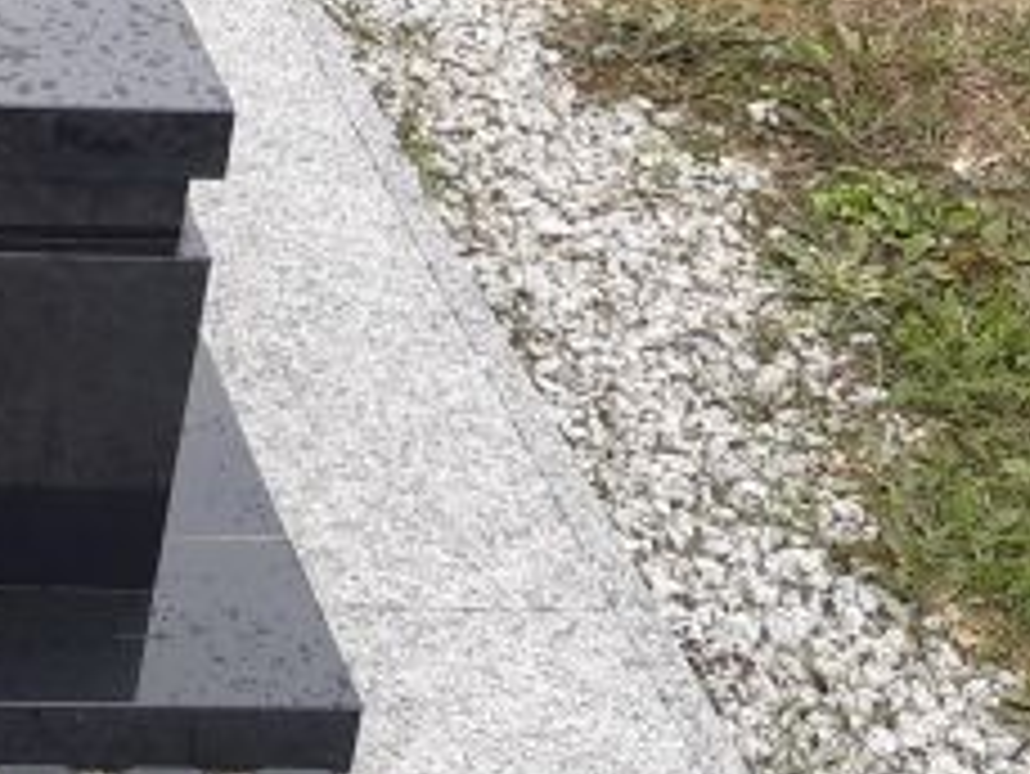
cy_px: -608
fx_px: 3305
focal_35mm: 111
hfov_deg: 15.9
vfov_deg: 12.3
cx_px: -636
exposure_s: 1/482
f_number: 1.7
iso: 40
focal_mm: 3.92
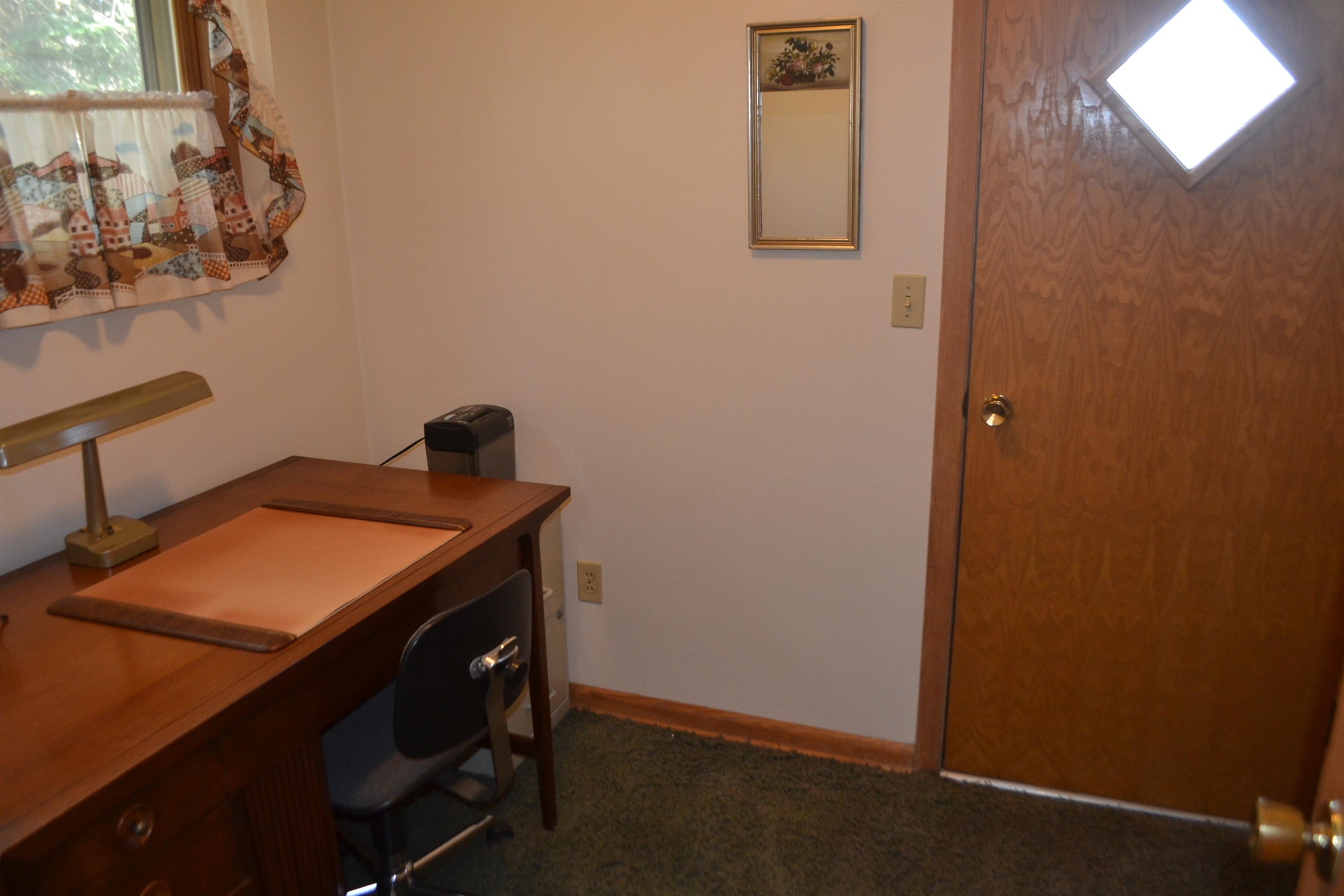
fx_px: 1008
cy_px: 448
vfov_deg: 47.9
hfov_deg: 67.4
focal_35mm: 27
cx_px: 672
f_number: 3.5
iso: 800
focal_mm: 18
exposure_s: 1/60
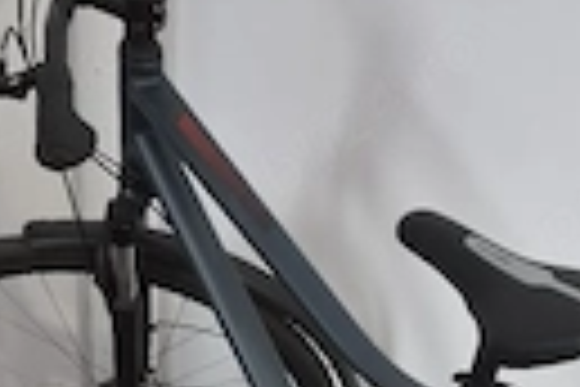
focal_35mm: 74
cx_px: 423
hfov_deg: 27.0
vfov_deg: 17.0
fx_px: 1192
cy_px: 544
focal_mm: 5.4
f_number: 1.8
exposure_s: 1/100
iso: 2000
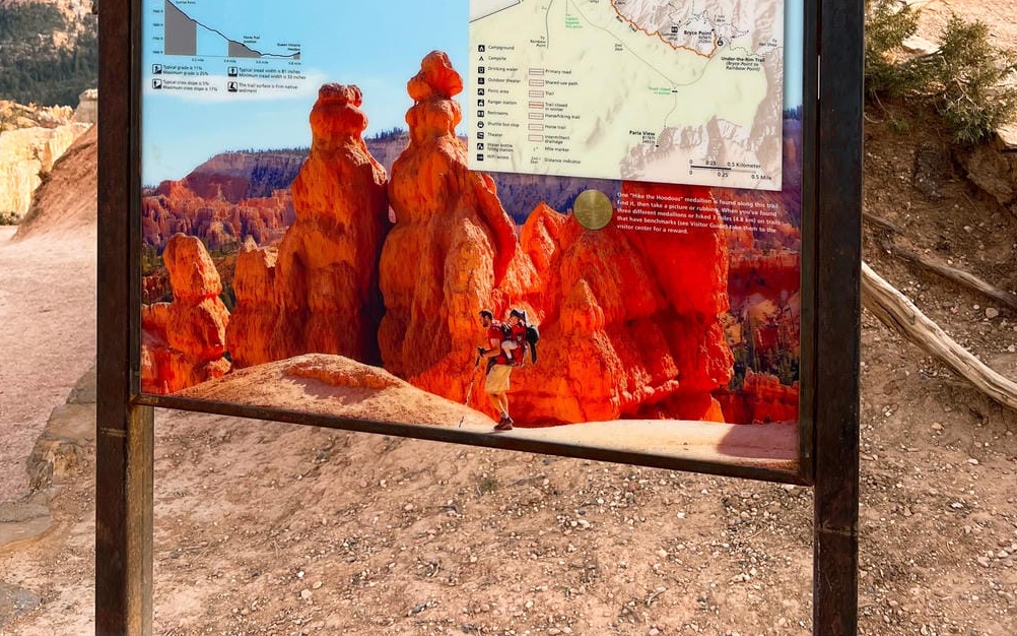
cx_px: 516
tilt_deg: -0.9
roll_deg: -1.0
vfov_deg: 27.0
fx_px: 1219
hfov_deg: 45.3
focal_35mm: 44
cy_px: -51
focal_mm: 5.7
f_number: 1.5
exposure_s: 1/924
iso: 50
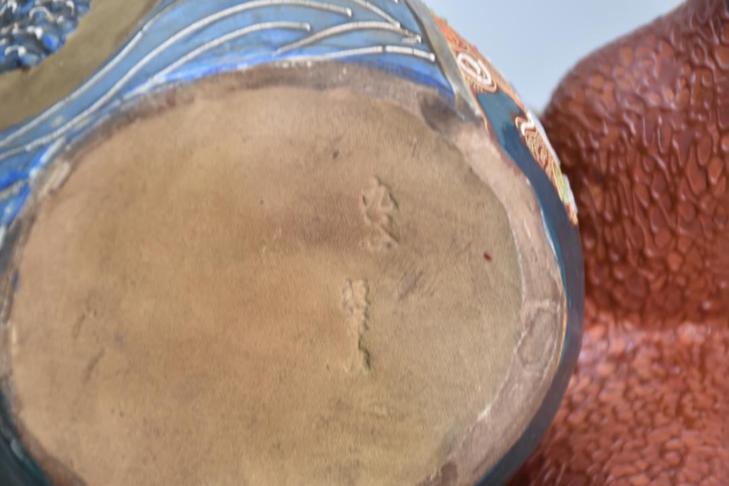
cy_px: 243
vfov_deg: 11.4
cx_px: 364
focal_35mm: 120
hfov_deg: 17.1
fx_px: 2430
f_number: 5.3
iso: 400
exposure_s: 1/15
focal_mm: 80
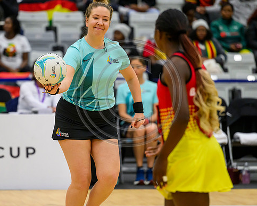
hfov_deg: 6.6
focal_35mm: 293
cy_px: 103
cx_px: 88
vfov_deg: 5.3
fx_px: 2230
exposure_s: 1/1250
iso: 4000
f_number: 3.2
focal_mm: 200
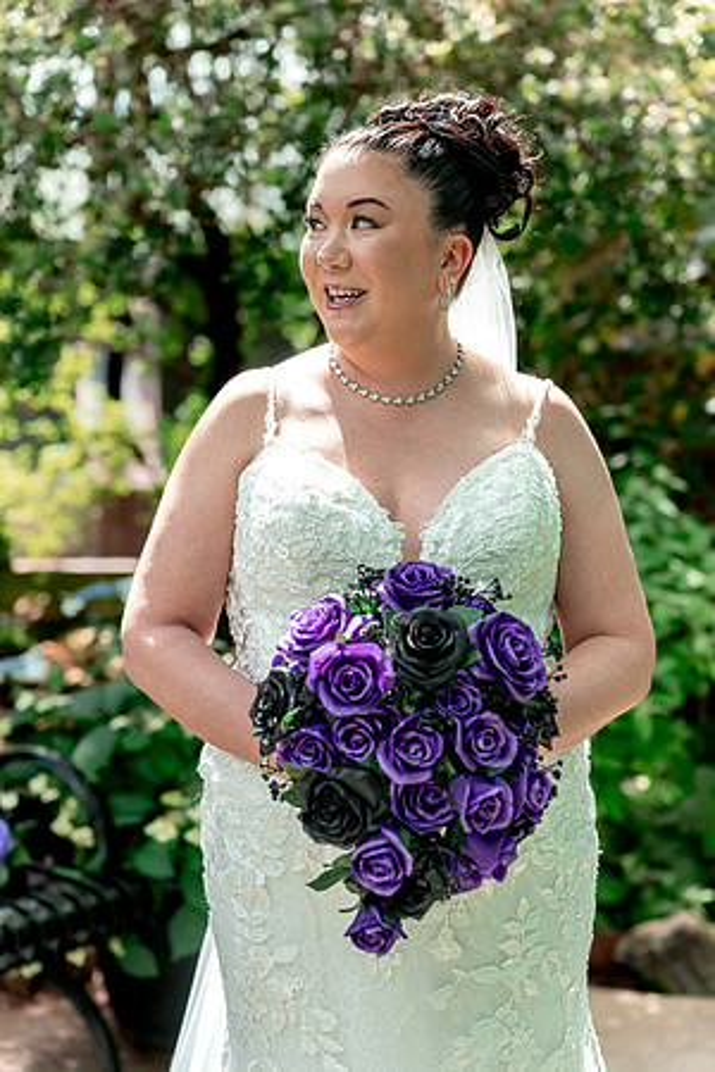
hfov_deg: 19.5
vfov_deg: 28.8
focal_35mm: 70
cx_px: 358
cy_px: 536
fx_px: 2085
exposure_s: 1/400
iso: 125
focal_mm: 70
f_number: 2.8
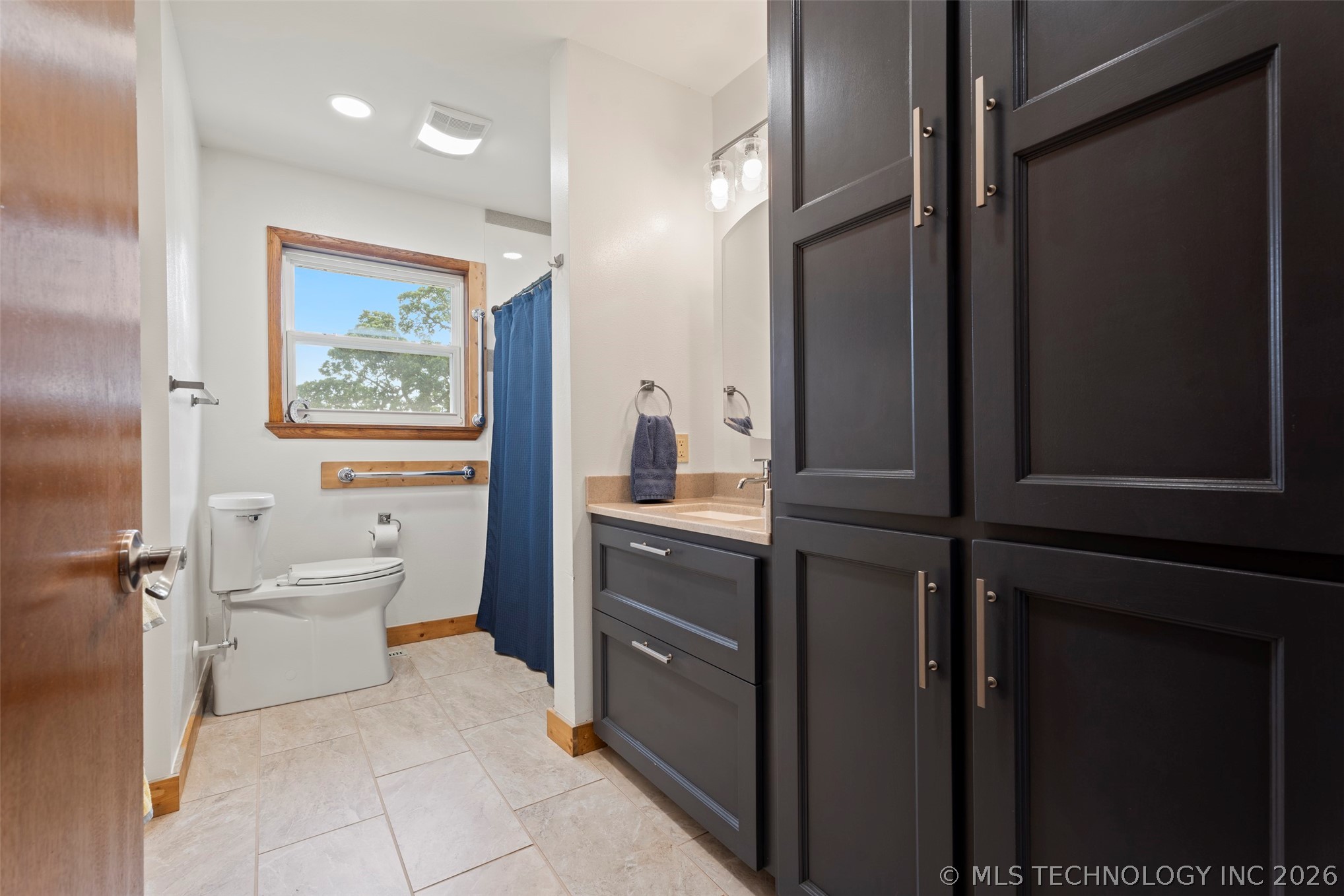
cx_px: 672
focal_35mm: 16
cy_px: 448
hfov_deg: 96.7
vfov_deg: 73.7
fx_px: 597
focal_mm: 16
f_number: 9
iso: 200
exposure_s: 1/3
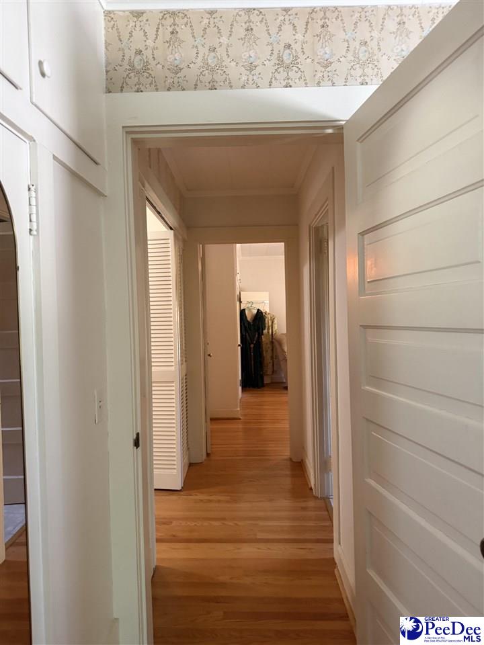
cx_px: 242
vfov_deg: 71.6
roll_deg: +3.9
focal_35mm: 24
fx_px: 447
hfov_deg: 56.8
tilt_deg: -0.6
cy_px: 322
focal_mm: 6.76
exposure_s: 1/60
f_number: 1.78
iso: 640
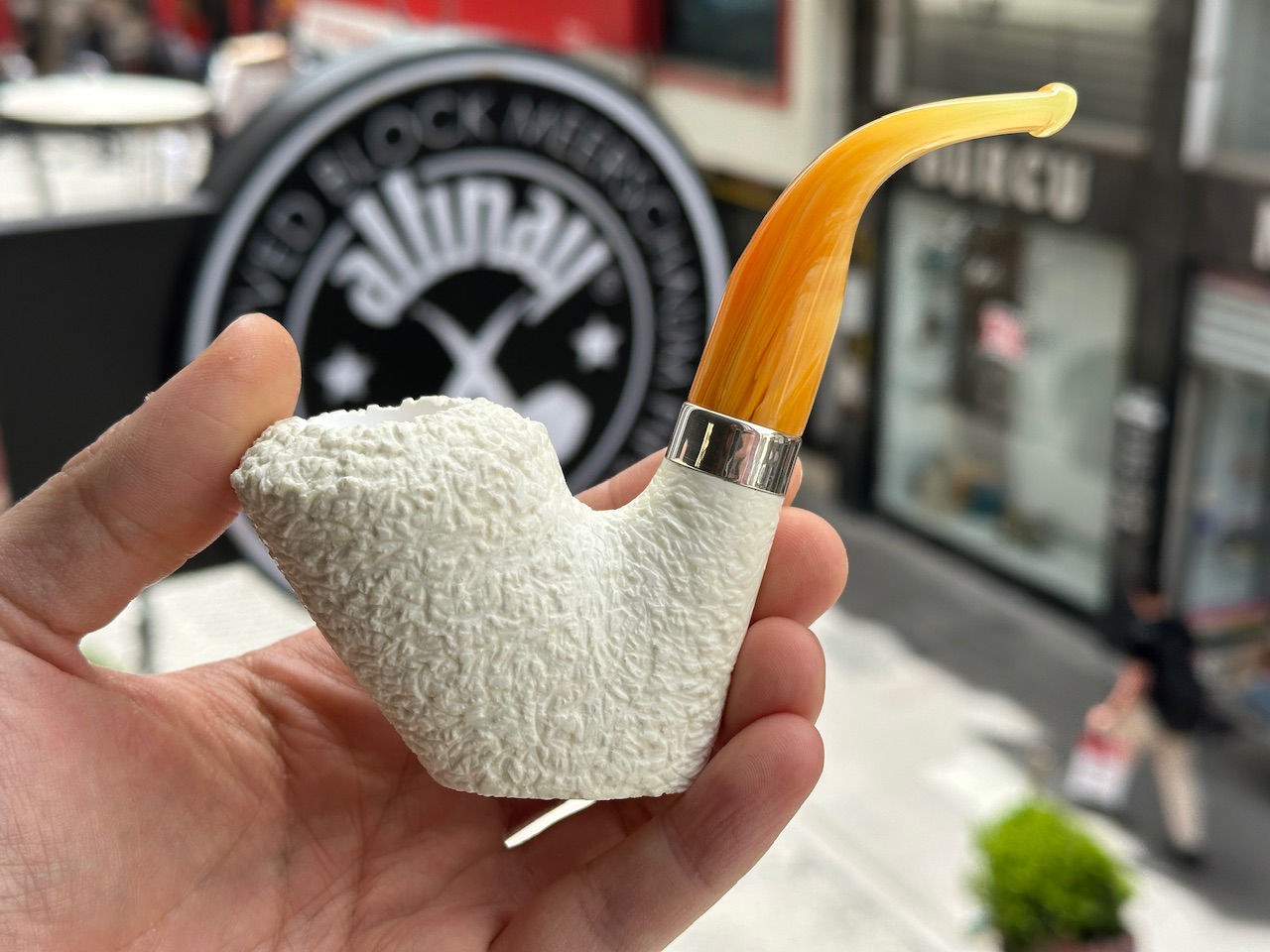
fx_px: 1761
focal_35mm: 48
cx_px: 635
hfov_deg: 39.7
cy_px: 476
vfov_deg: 30.3
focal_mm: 6.86
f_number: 1.78
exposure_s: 1/1639
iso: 64
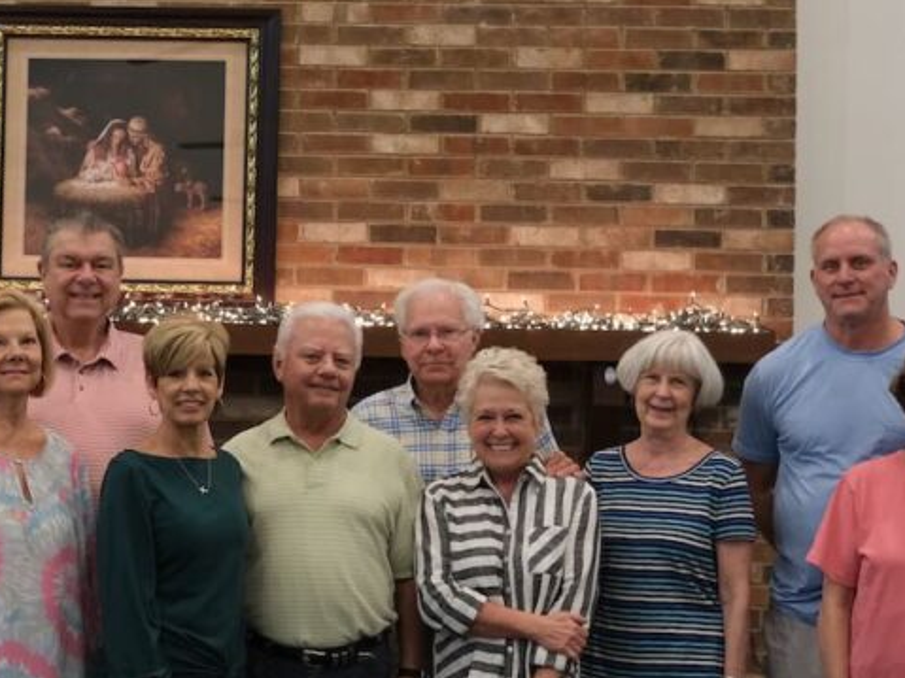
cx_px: 157
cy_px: 401
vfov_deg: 13.6
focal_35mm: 109
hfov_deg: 17.9
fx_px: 2849
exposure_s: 1/80
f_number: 2.8
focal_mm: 35
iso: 1600
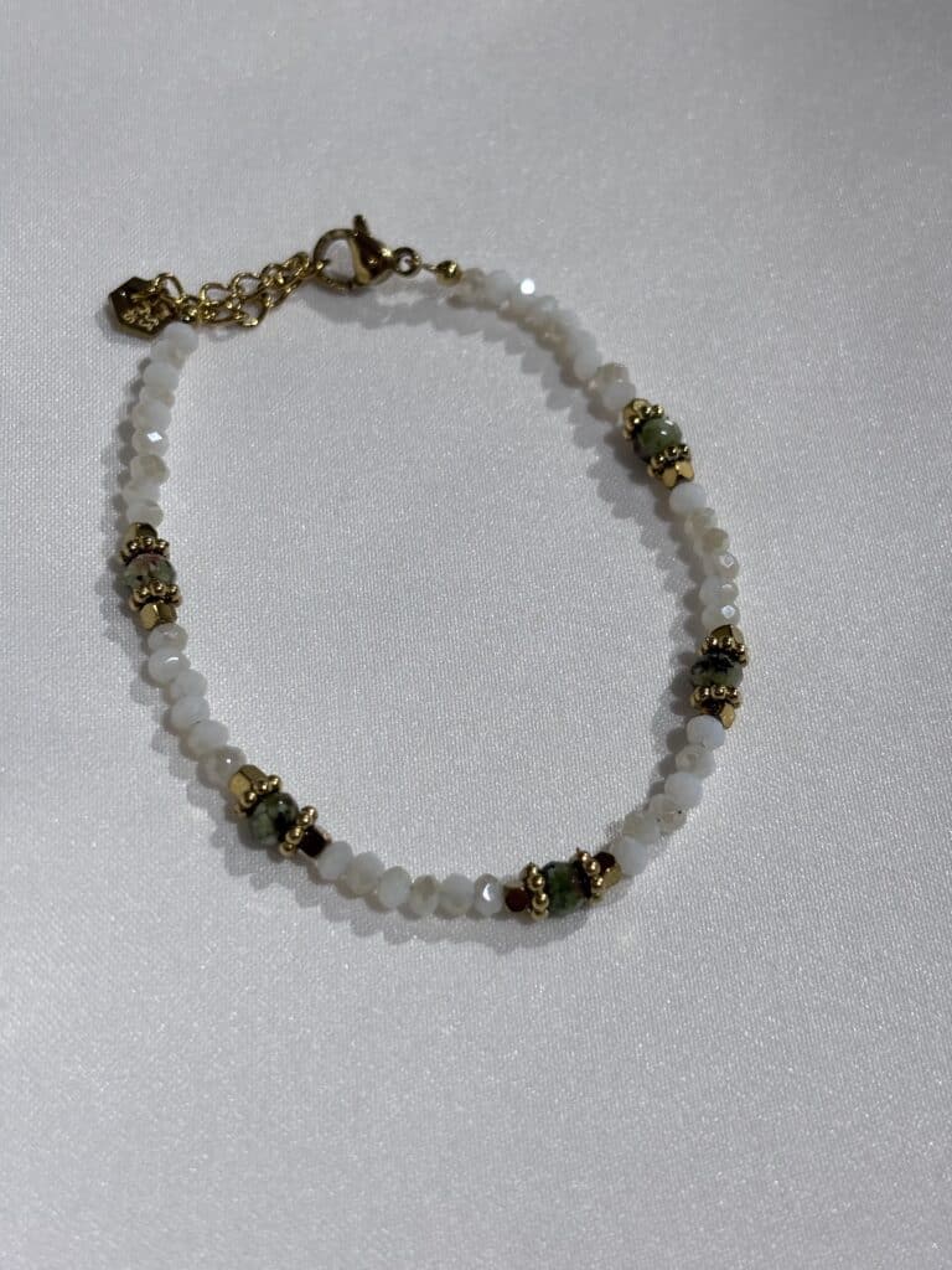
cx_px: 476
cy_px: 635
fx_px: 1907
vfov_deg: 36.8
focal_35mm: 52
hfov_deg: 28.0
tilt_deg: -55.9
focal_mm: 5.96
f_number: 1.6
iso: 32
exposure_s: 1/244
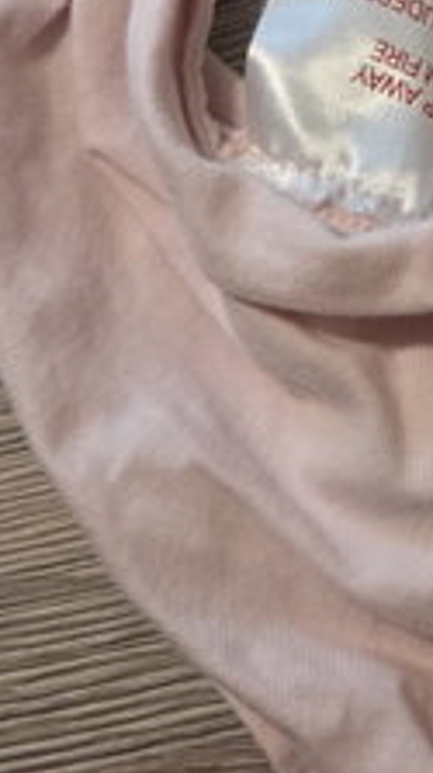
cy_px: -54
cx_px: 537
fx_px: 1903
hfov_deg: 12.6
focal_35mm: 93
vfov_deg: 21.8
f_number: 1.8
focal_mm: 5.4
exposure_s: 1/100
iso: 1000
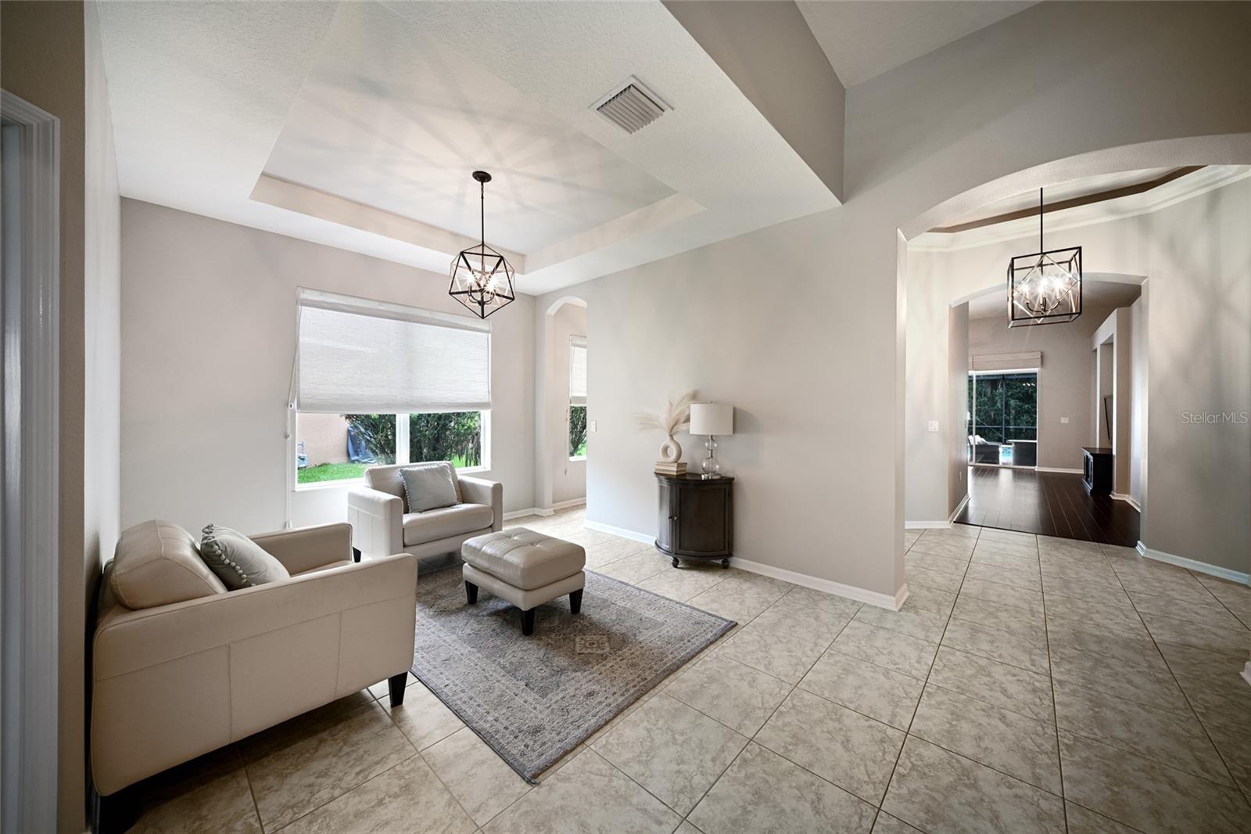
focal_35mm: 12
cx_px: 626
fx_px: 417
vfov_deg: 90.0
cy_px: 417
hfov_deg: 112.6
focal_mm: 12
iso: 800
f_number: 8
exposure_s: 1/2.5
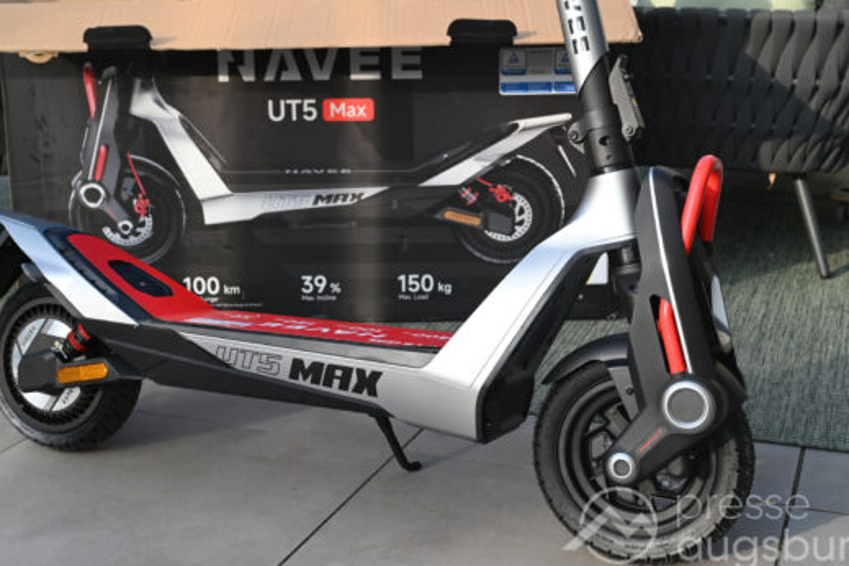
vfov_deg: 26.5
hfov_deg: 38.8
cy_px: 247
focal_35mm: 51
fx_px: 1203
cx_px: 384
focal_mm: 43
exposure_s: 1/125
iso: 100
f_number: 7.1
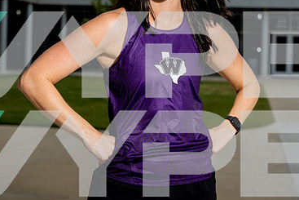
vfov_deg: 15.7
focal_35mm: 87
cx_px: 130
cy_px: 55
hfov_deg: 23.4
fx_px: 723
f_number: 4.5
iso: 125
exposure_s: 1/2000
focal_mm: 55
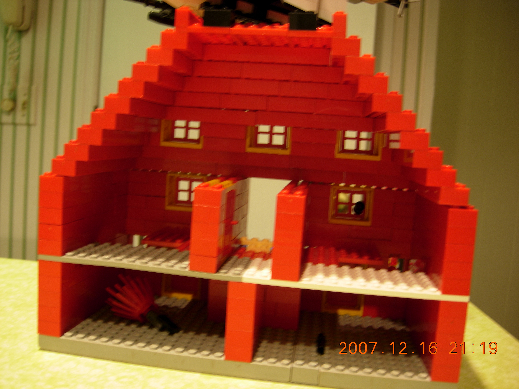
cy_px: 194
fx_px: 540
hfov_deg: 51.4
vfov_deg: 39.7
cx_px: 260
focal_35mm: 36
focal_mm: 7.5
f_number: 2.7
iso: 50
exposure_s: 1/4.1
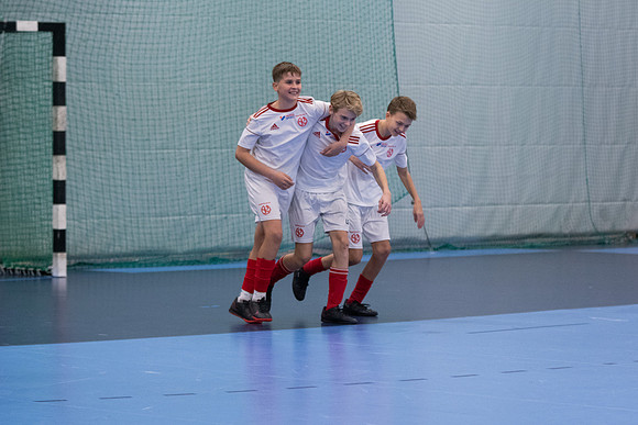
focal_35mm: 151
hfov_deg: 13.6
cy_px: 212
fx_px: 2672
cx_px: 319
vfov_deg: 9.1
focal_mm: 95
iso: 3200
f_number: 3.2
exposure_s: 1/400
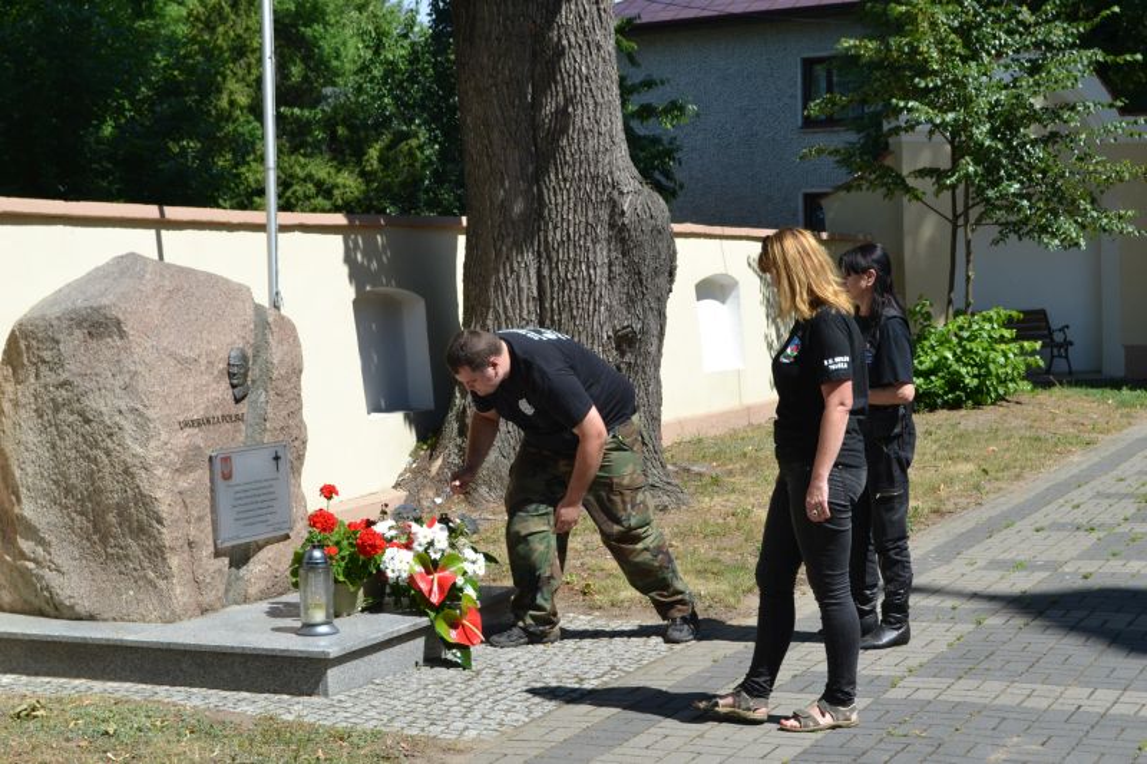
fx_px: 2102
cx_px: 574
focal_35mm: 66
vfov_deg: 20.6
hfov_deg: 30.5
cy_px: 382
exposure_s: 1/500
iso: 400
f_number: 11
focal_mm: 44
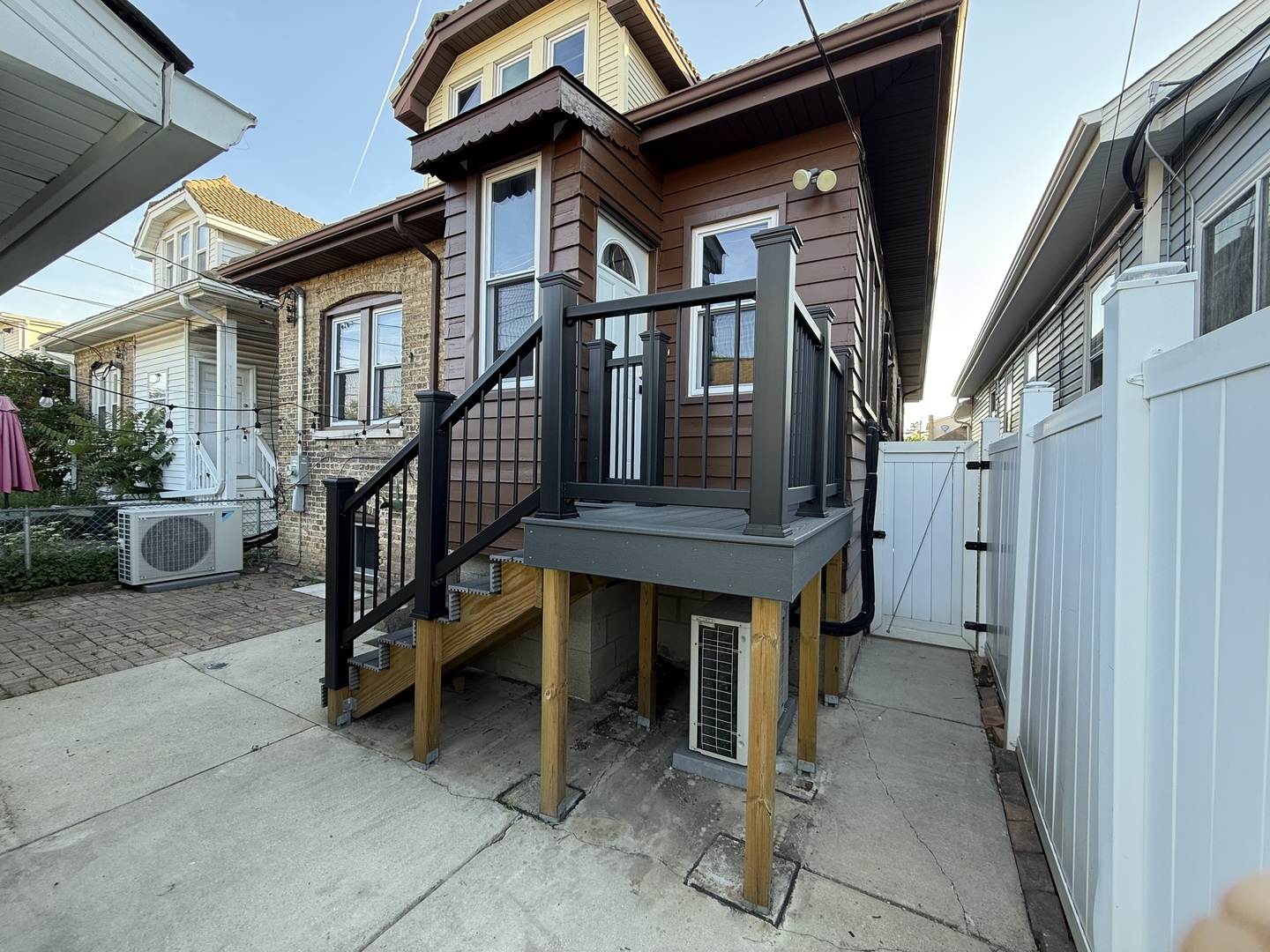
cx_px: 635
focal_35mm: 14
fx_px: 514
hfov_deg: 102.1
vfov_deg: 85.7
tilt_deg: +0.5
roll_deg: -1.3
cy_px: 476
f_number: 2.2
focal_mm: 2.22
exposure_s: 1/99
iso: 64
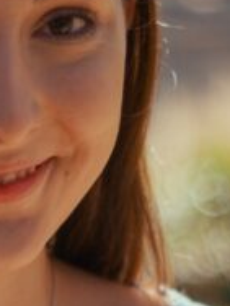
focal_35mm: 262
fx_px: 2321
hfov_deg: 5.6
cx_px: -38
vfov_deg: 7.4
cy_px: 470
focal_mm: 50
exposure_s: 1/4000
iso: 360
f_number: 2.5
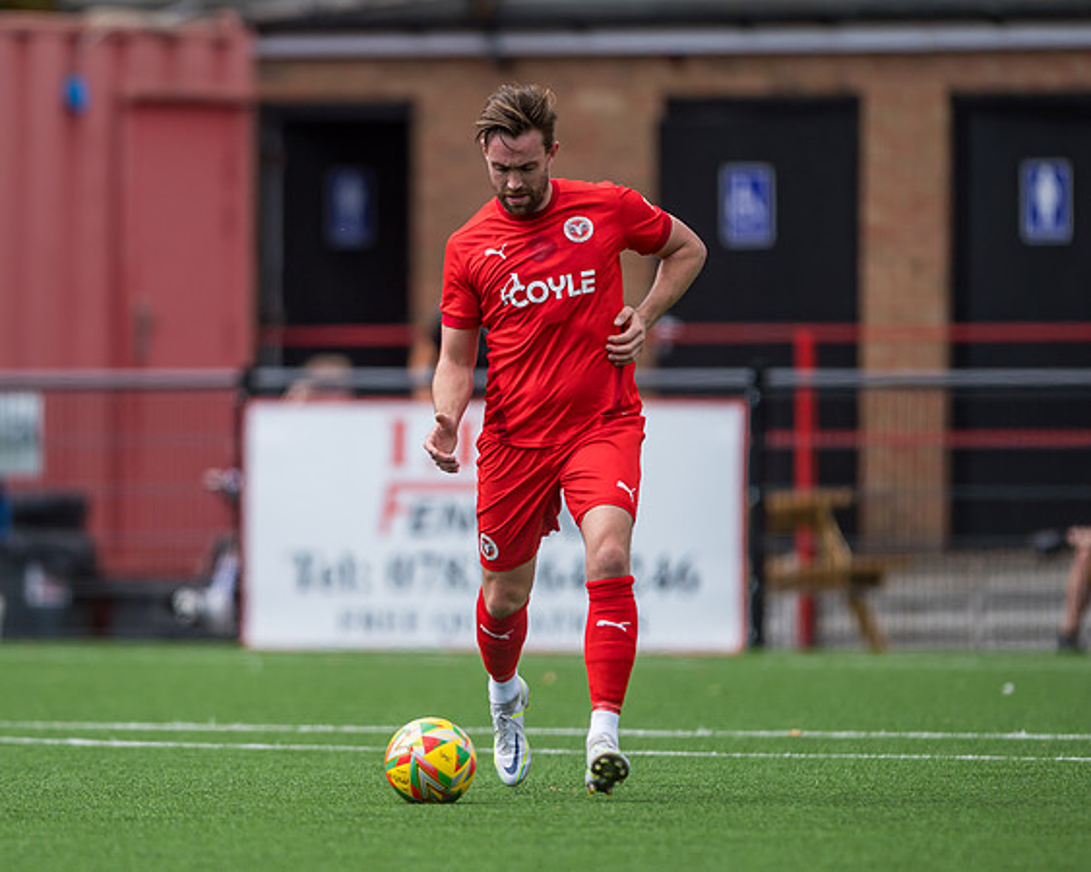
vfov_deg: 2.2
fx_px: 22700
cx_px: 298
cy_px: 489
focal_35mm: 703
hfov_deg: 2.8
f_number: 2.8
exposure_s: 1/2000
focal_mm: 400
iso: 200
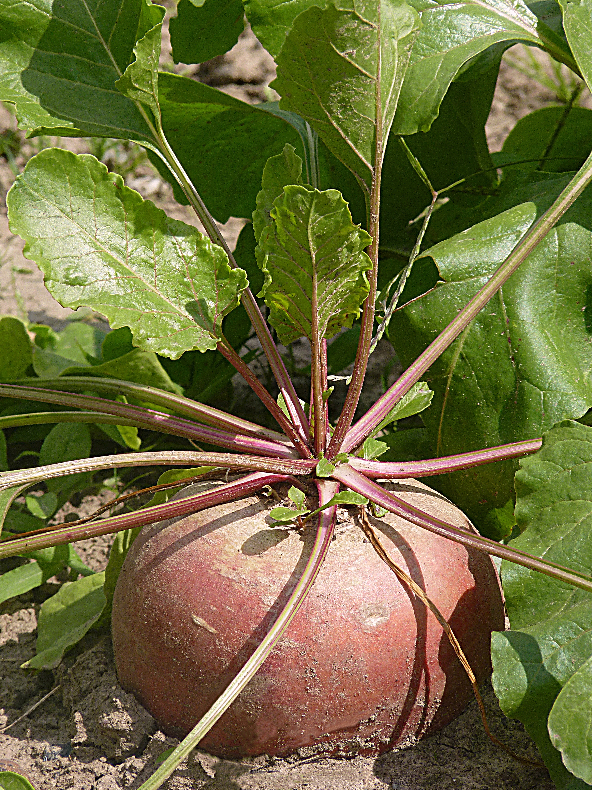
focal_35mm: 398
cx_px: 296
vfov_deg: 5.0
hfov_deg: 3.7
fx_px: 9075
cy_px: 395
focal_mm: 70.7
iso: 100
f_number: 6.3
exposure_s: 1/320
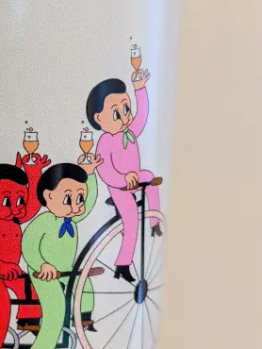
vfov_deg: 35.5
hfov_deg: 26.2
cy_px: 200
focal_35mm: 54
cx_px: 28
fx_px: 544
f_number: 1.89
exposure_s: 1/24
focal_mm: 5.43
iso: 223
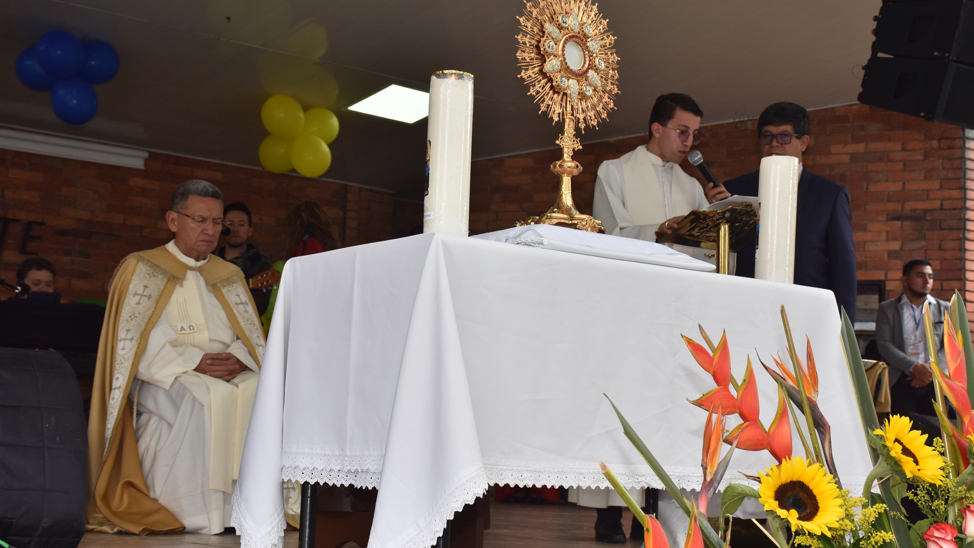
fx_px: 1550
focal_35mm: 60
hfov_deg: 34.9
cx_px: 486
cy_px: 255
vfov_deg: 20.0
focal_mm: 38
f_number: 7.1
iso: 160
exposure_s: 1/160
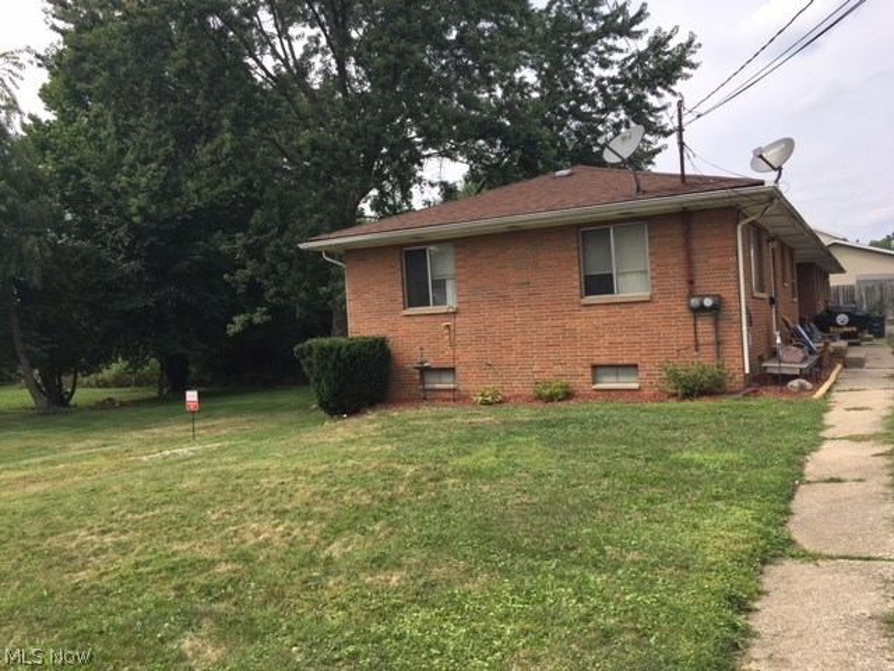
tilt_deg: -0.3
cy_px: 336
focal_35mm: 29
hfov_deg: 61.7
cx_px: 447
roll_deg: +3.5
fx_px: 749
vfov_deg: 48.2
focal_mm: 4.15
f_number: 2.2
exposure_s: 1/739
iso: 25
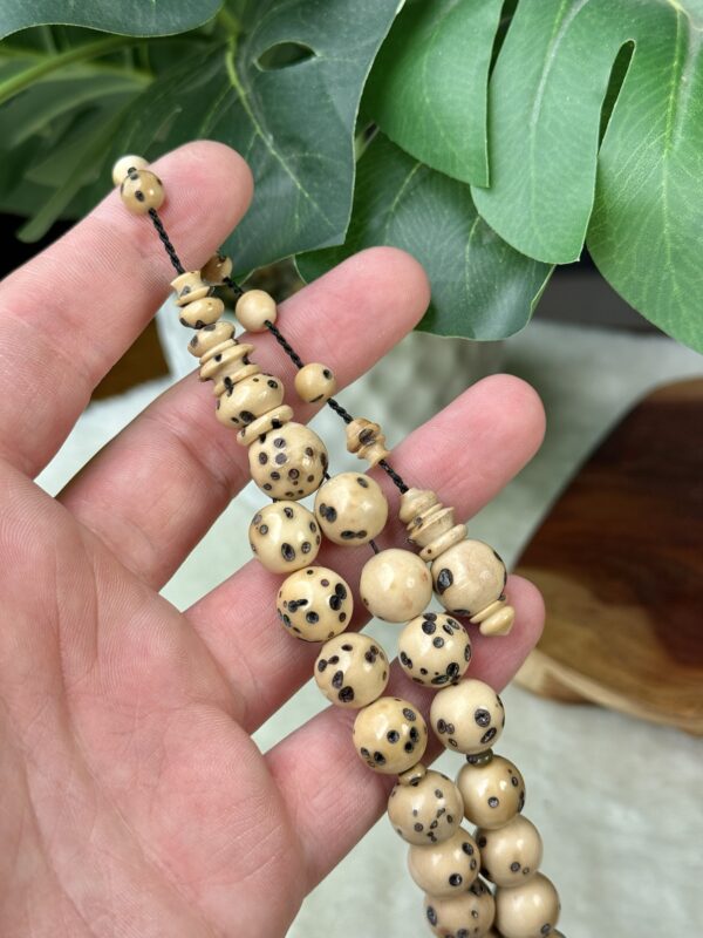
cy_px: 469
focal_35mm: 48
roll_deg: +6.4
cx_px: 352
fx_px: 1300
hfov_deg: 30.3
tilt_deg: -33.7
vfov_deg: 39.7
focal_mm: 6.76
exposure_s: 1/121
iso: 50
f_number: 1.78
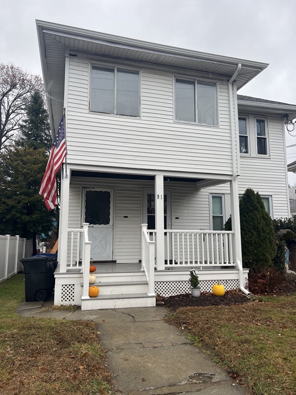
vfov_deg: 67.3
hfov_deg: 53.1
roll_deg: -1.2
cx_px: 148
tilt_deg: +6.7
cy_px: 198
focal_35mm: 26
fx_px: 296
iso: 50
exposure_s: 1/591
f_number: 1.5
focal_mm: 5.7
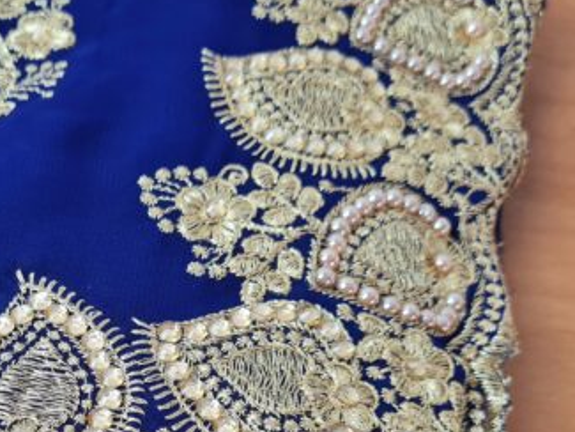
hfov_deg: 32.5
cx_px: 48
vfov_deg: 25.2
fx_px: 931
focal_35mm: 56
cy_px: 397
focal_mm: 5.4
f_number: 1.8
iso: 160
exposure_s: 1/120
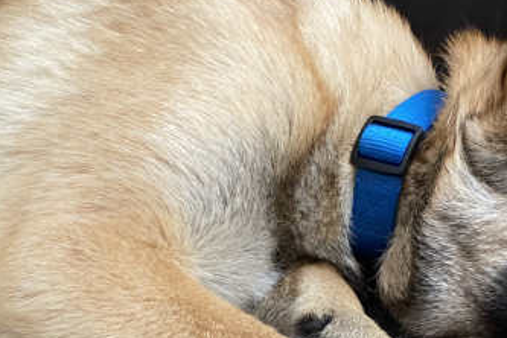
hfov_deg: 30.9
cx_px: 301
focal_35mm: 65
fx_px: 915
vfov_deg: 20.5
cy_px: 303
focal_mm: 4.2
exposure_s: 1/40
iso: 400
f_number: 1.8
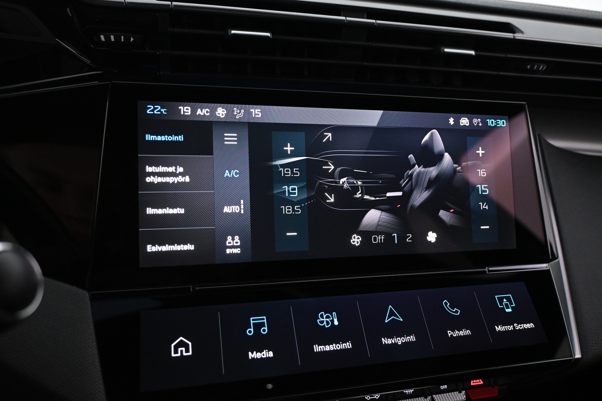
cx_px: 301
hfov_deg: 63.2
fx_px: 489
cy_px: 200
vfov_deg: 44.6
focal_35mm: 29
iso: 2000
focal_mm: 19.5
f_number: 4
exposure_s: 1/30
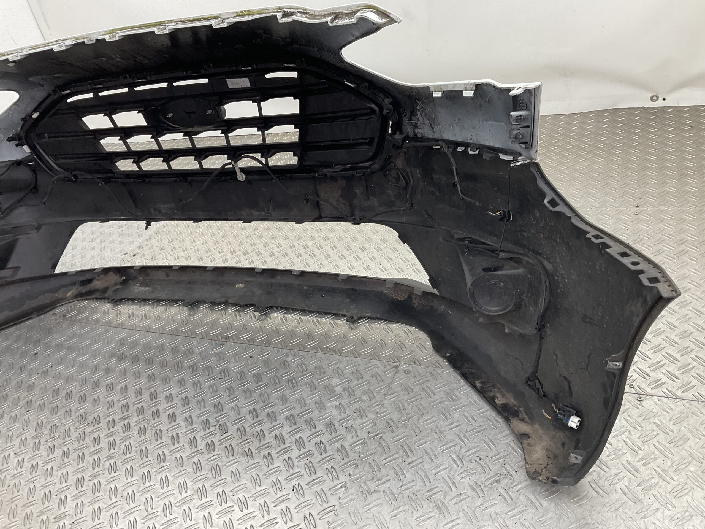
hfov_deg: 61.7
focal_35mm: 29
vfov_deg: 48.2
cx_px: 352
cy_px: 264
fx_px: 591
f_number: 1.8
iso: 50
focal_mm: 3
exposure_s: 1/100
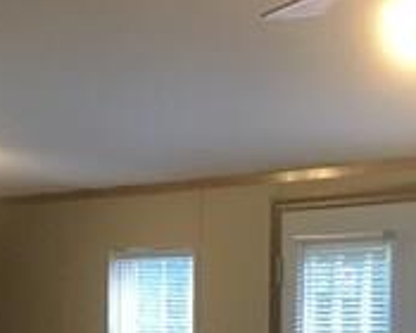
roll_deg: +0.4
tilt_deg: -6.1
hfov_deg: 11.6
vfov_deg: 9.0
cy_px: 566
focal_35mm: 166
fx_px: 2044
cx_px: 116
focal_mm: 4.15
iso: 100
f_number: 2.2
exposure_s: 1/30
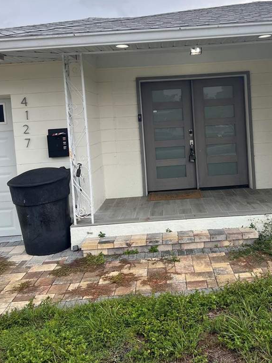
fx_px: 377
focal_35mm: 36
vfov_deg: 50.8
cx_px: 171
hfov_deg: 39.4
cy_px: 135
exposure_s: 1/1048
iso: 50
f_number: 1.5
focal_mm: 5.7
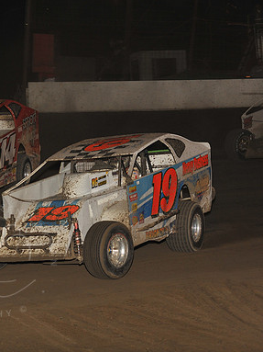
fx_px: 1358
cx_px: 1
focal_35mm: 134
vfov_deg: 14.7
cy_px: 176
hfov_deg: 11.0
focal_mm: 92
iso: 800
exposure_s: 1/320
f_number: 6.3
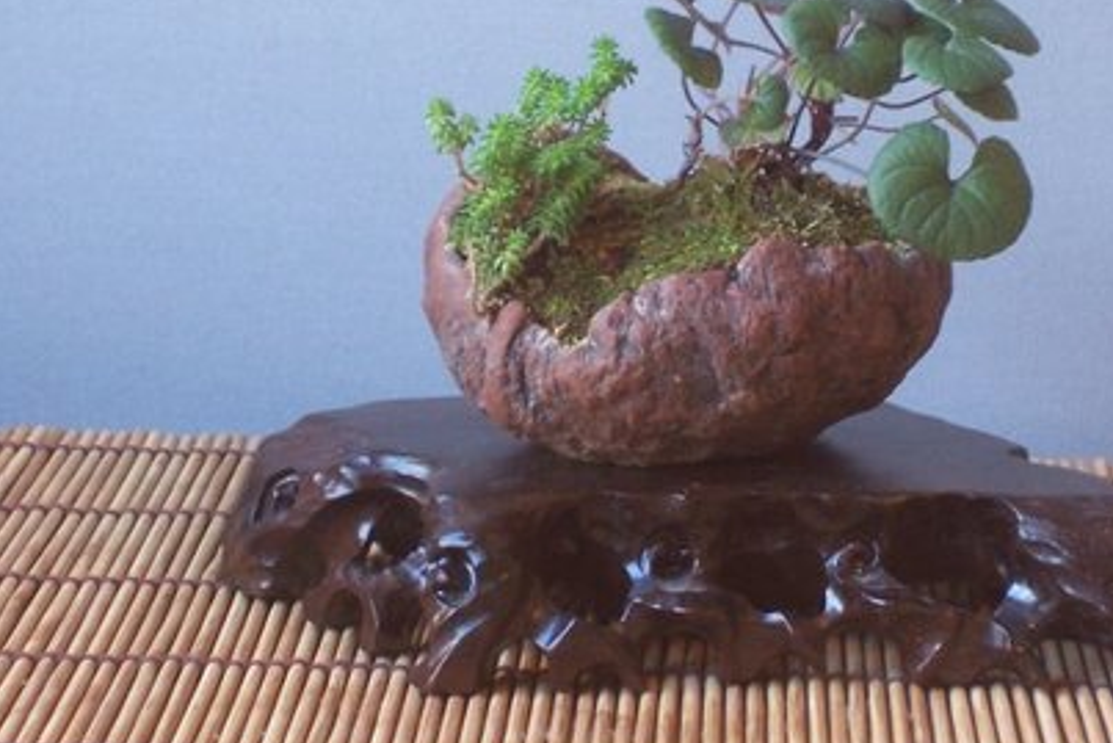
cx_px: 718
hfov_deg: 13.0
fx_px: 4886
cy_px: 160
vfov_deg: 8.7
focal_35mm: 158
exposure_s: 1/8
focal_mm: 16.8
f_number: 4.6
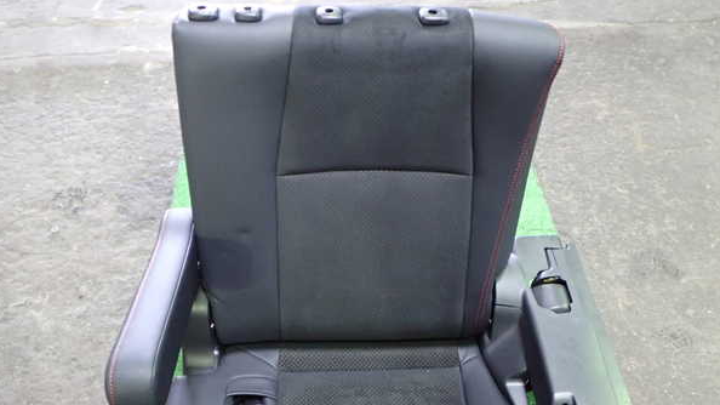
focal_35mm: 33
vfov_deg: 35.6
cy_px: 232
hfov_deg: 59.5
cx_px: 358
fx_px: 630
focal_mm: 5.4
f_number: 2.3
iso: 800
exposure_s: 1/25
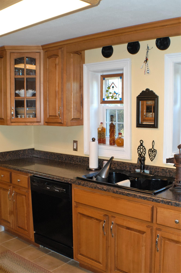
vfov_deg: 42.4
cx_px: 90
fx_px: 351
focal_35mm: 46
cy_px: 136
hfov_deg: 28.9
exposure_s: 1/60
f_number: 4.5
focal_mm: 31
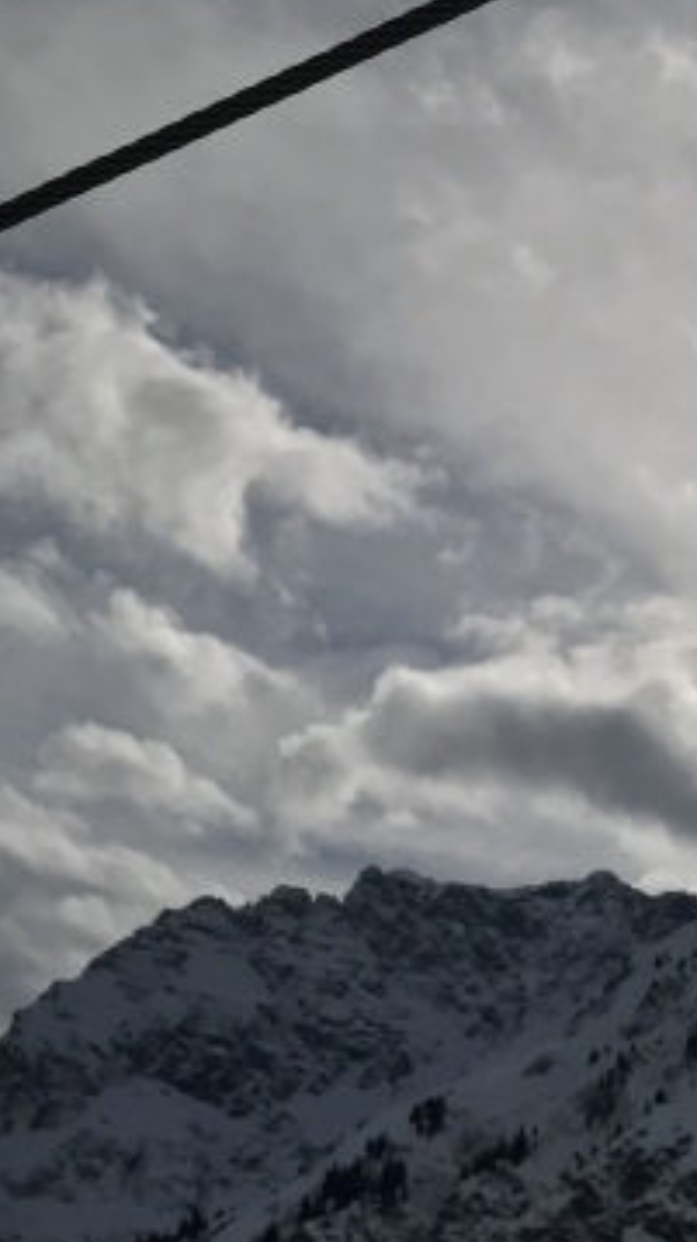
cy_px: 1624
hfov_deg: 13.1
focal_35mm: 86
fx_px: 2830
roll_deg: -3.5
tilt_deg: -0.1
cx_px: 1110
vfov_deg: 22.2
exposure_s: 1/19231
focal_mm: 3.99
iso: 25
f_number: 1.8
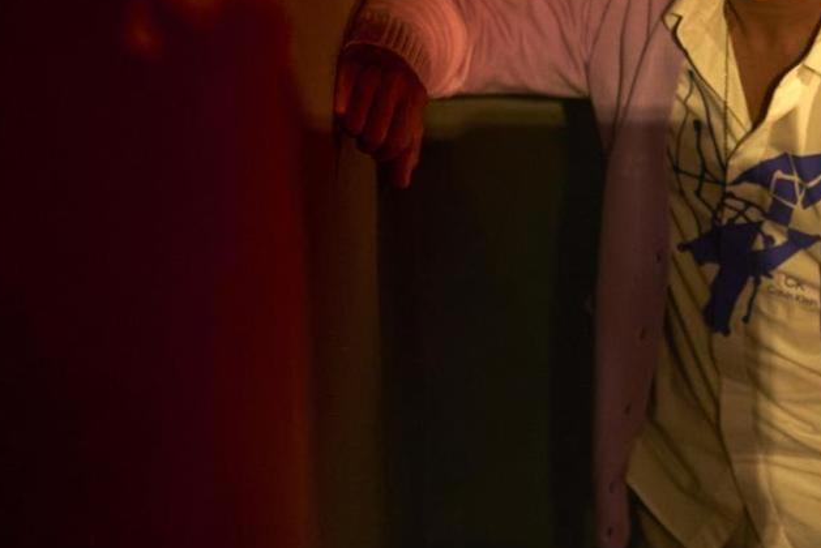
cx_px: 955
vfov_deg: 8.6
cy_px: 143
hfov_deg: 12.6
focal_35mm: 159
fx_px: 3628
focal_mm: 50
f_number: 1.8
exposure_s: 1/40
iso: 2000
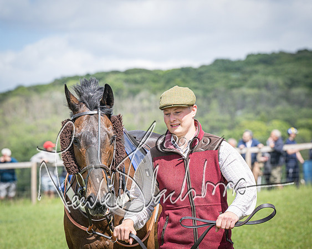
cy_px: 124
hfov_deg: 8.8
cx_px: 150
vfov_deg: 7.0
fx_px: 2028
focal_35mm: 220
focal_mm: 130
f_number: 5
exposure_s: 1/1600
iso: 400
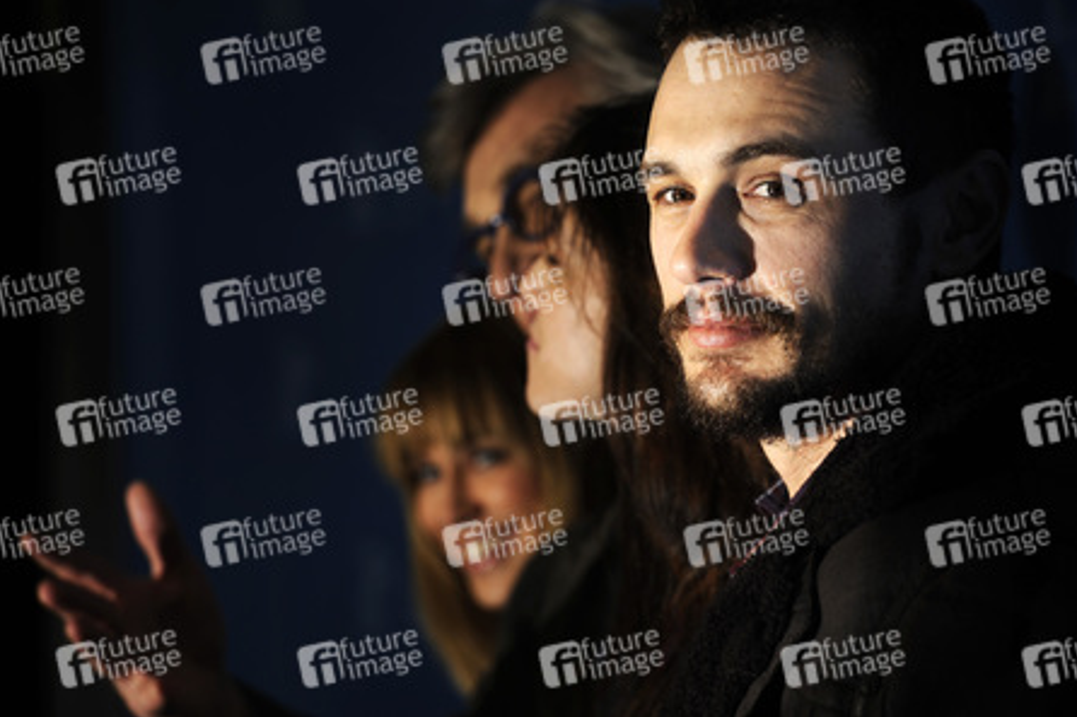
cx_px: 537
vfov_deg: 6.8
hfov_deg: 10.2
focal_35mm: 202
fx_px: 6041
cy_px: 357
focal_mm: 200
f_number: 7.1
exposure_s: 1/200
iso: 200
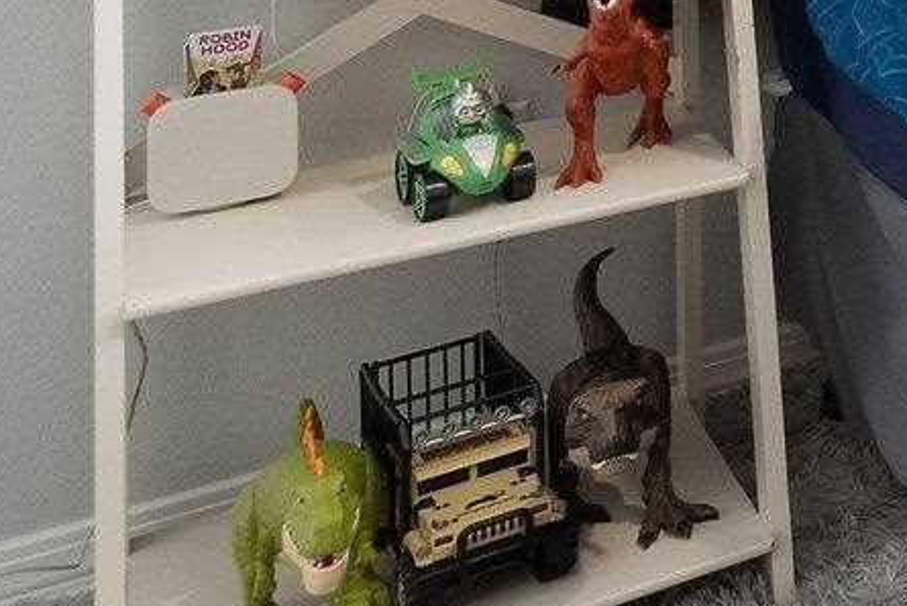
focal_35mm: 69
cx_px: 1879
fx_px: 1739
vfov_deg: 17.0
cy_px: -419
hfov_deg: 18.0
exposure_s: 1/5
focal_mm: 10
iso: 500
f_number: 9
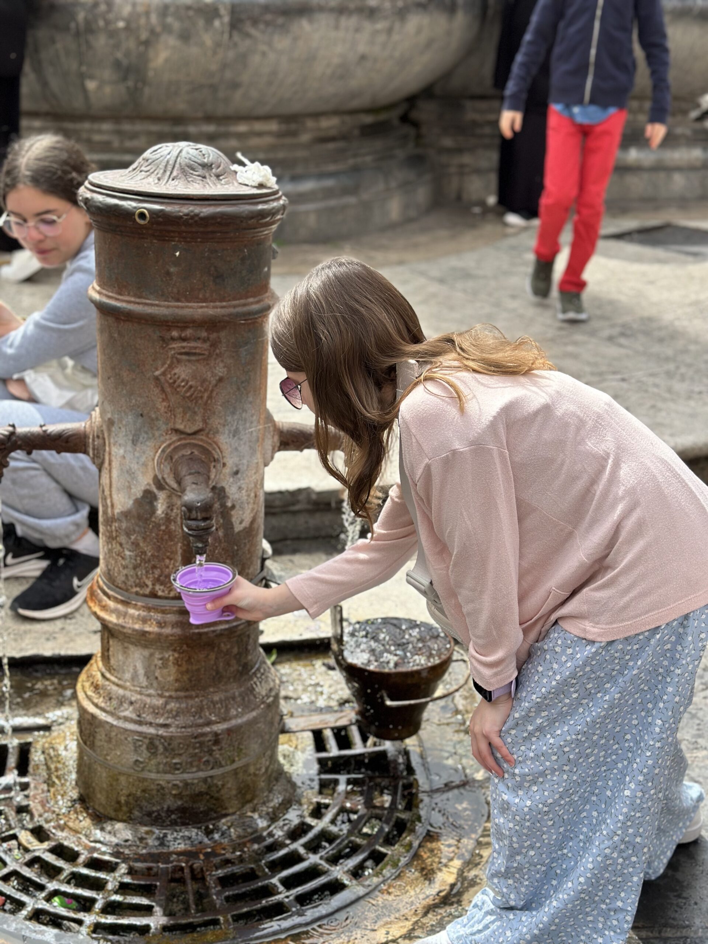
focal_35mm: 48
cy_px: 472
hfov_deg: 30.3
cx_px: 354
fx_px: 1309
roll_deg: -2.6
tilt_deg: -21.0
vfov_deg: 39.7
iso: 80
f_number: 1.78
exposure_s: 1/2028
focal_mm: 6.86
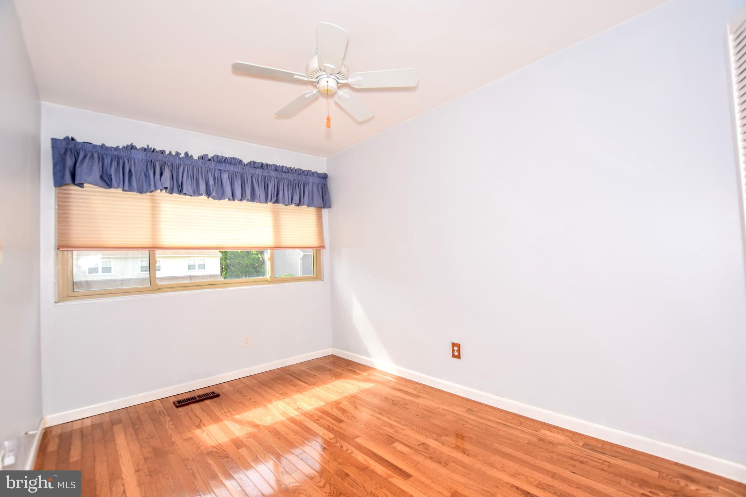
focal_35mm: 17
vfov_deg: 69.6
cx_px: 373
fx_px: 357
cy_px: 248
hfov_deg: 92.4
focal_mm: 11.5
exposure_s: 1/125
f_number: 5.6
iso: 125
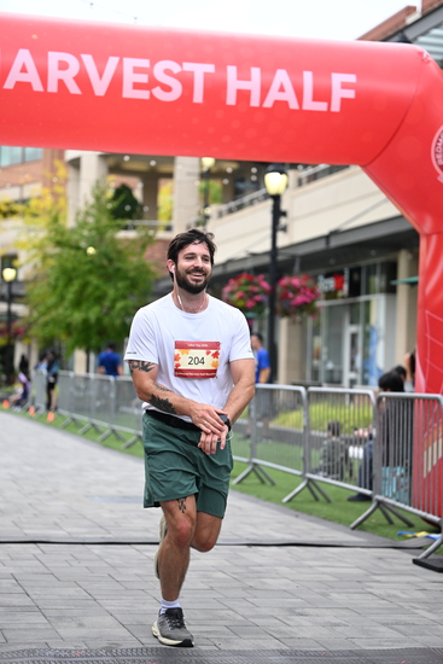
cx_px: 222
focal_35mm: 80
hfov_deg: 17.1
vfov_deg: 25.4
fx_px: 1476
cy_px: 332
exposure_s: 1/5000
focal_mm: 80
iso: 1600
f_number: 2.8
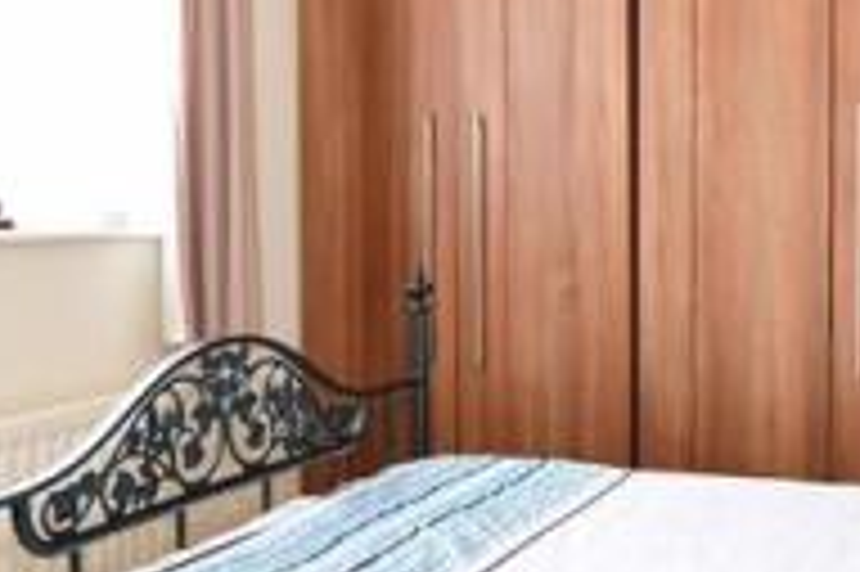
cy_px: 223
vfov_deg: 23.8
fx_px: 1354
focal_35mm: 57
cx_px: 558
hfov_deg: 35.0
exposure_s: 1/13
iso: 200
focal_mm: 11
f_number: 5
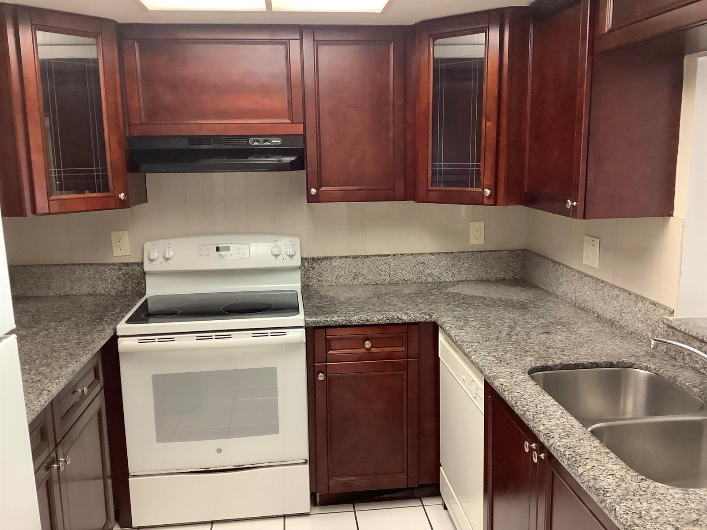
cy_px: 265
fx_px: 633
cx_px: 354
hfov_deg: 58.4
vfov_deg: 45.4
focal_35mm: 31
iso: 250
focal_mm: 3.3
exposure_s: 1/40
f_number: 2.4
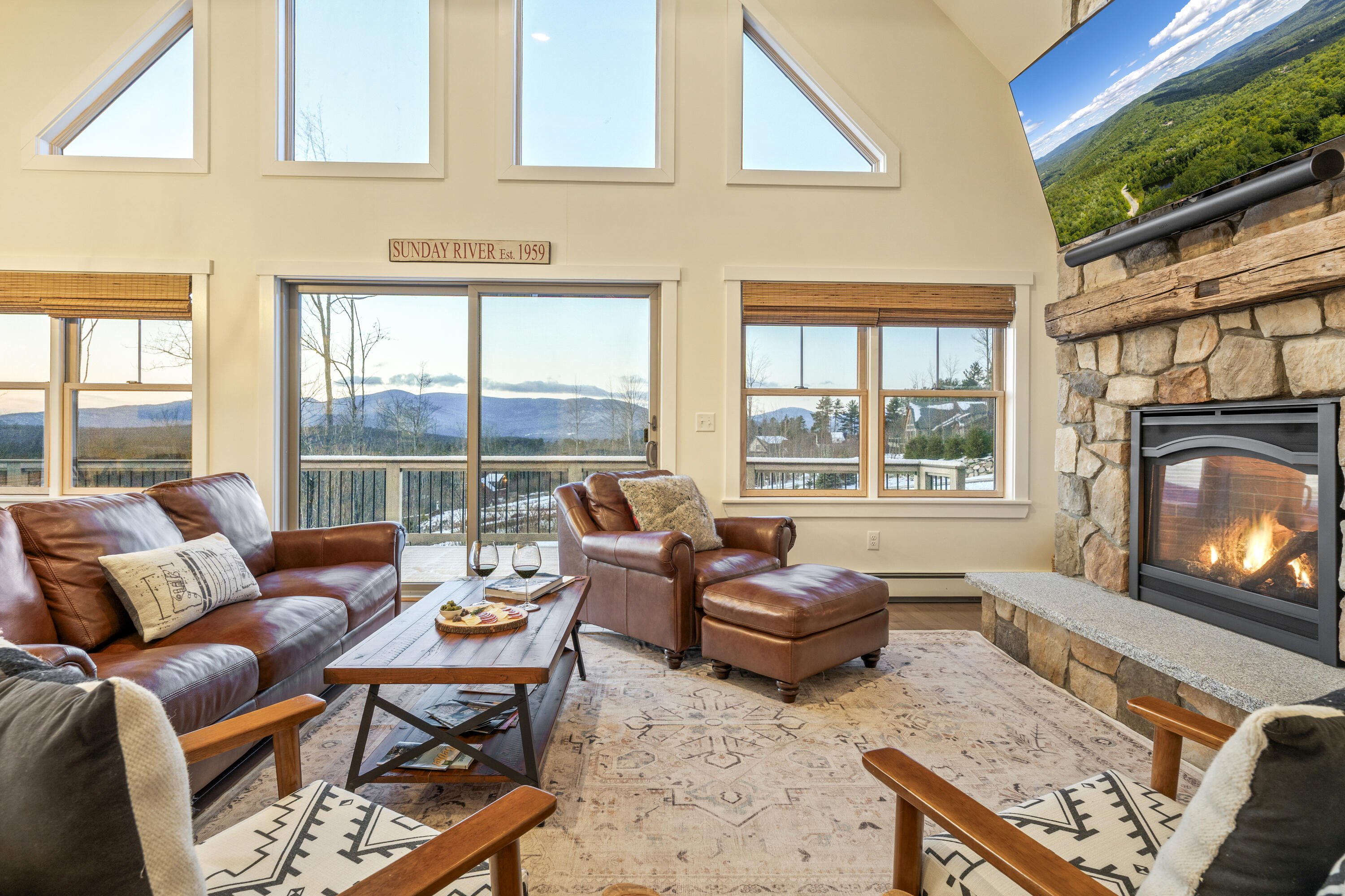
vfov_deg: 67.4
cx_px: 672
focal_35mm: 18
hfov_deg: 90.0
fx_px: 672
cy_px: 448
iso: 80
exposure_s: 4
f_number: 9
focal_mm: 18
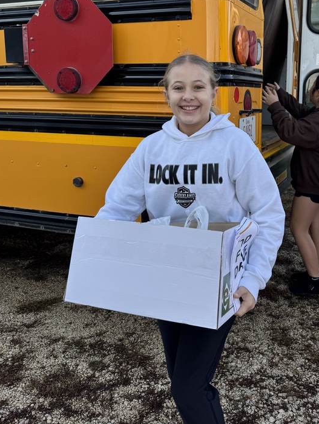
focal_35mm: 35
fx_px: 430
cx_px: 216
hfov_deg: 40.2
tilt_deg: -11.7
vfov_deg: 52.1
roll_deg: +1.7
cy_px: 161
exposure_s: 1/460
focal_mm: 6.76
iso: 80
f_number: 1.78
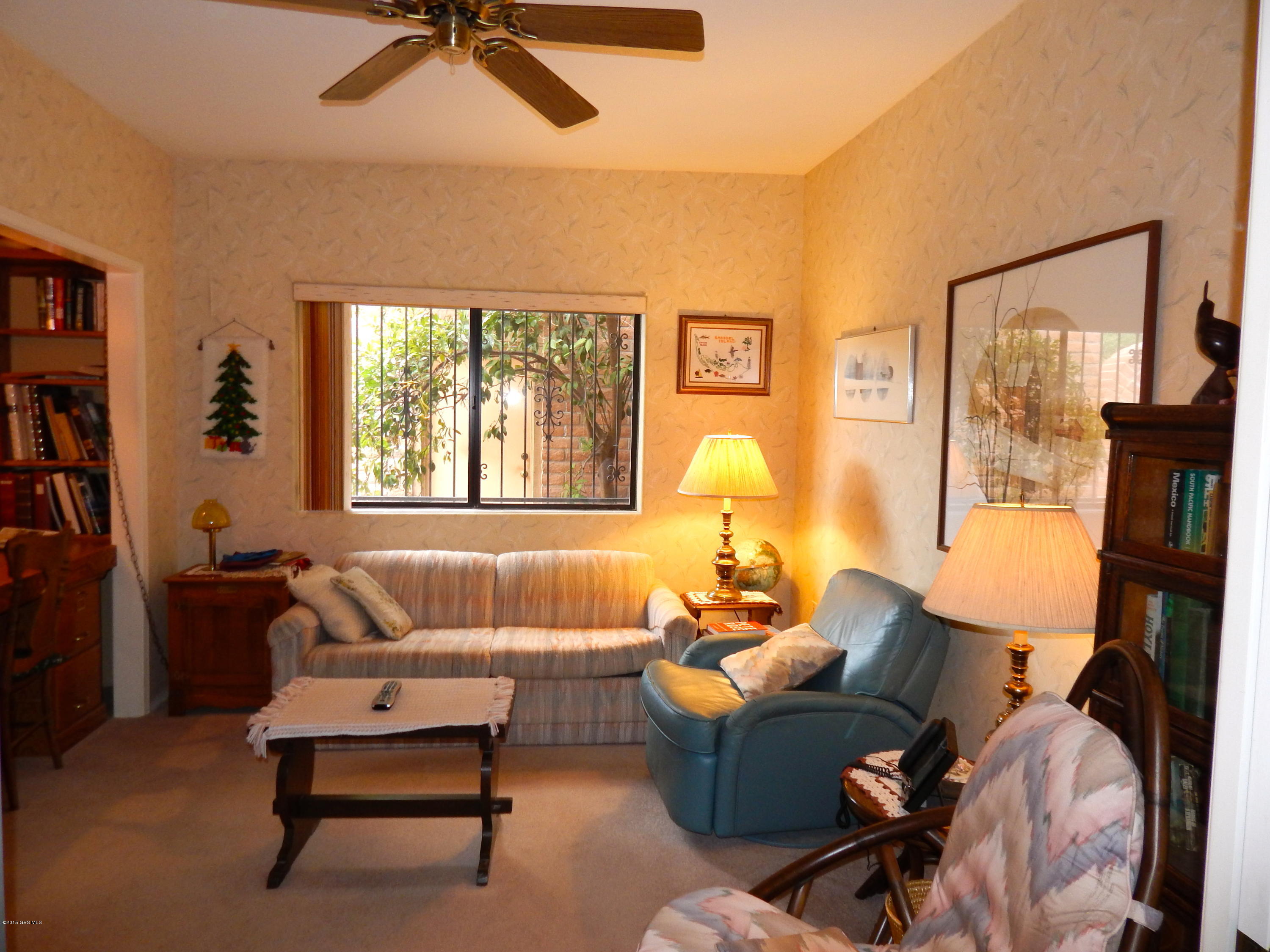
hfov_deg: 73.9
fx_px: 844
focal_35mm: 23
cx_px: 635
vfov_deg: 58.9
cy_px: 476
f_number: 3
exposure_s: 1/30
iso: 200
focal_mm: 4
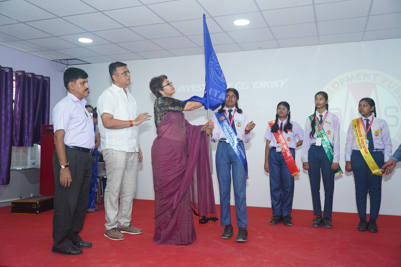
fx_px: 356
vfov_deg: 41.1
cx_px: 200
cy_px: 134
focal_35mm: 32
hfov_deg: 58.7
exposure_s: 1/160
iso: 800
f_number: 3.5
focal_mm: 32
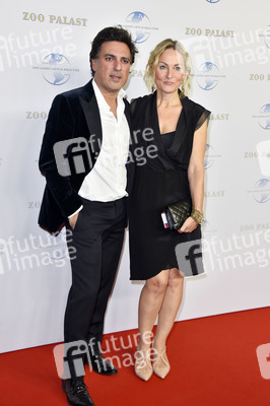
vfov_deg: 39.6
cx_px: 135
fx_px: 563
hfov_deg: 26.9
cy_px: 203
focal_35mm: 50
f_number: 6.3
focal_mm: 50
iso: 640
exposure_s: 1/125
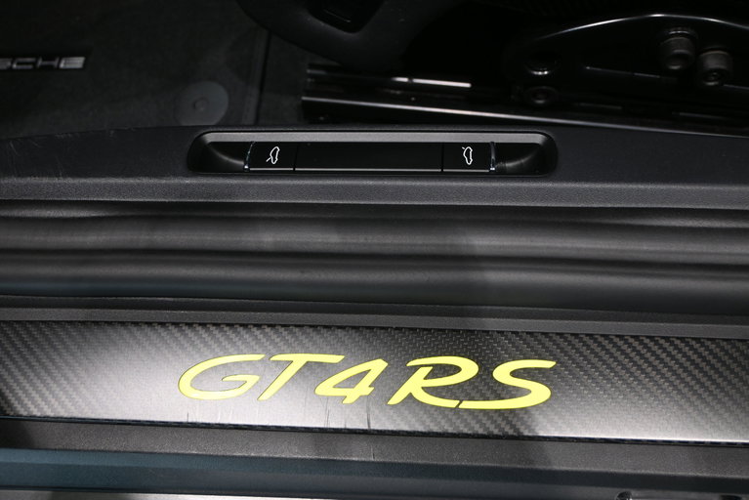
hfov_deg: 51.3
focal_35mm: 38
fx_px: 780
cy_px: 250
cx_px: 374
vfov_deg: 35.5
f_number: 4.2
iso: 400
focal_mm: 25
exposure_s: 1/40
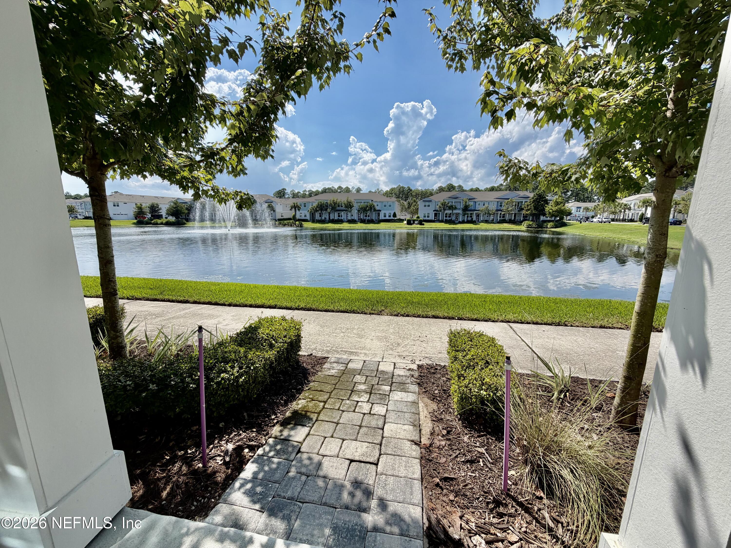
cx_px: 366
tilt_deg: -10.6
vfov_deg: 85.7
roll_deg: +0.4
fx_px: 296
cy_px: 274
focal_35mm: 14
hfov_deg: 102.1
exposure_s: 1/1167
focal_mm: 2.22
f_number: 2.2
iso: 20
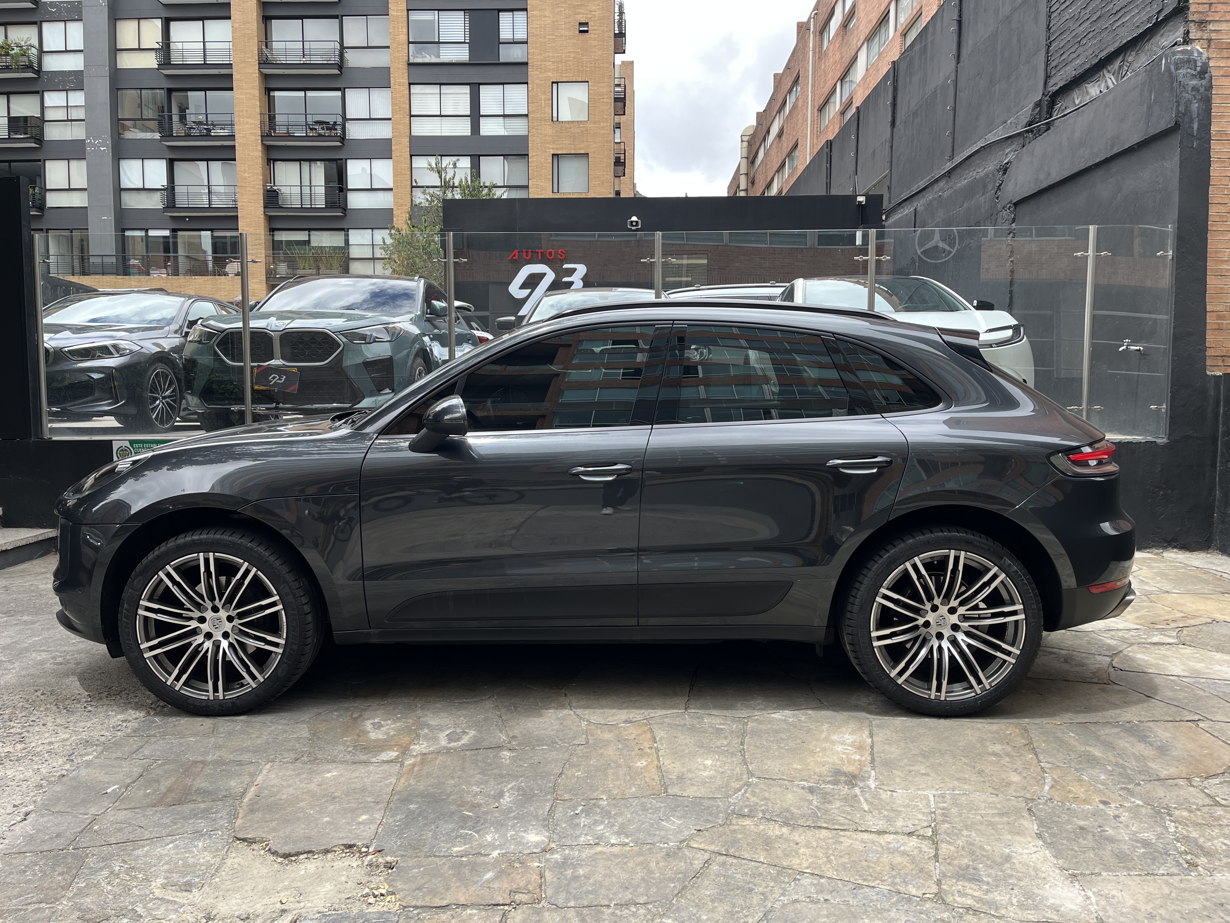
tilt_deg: -4.7
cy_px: 462
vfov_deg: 53.1
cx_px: 615
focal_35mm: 26
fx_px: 924
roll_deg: +0.2
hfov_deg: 67.3
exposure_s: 1/487
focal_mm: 5.1
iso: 50
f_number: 1.6
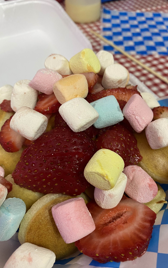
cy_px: 135
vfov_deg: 66.5
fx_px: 205
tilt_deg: -47.9
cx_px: 86
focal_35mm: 28
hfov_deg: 44.5
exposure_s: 1/60
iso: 160
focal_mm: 4.25
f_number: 1.8
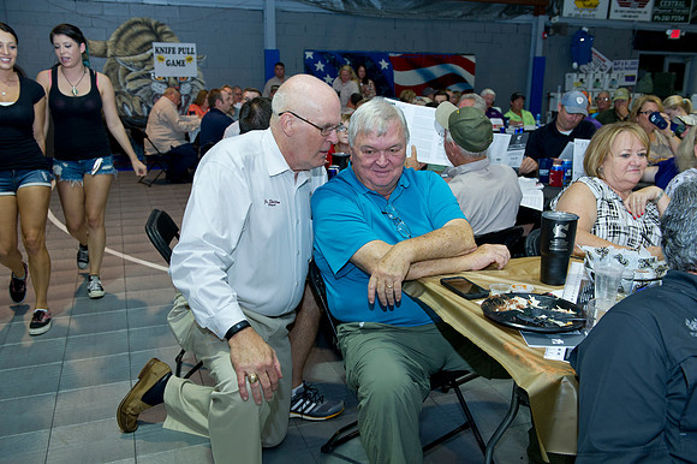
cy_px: 232
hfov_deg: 58.7
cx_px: 348
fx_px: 619
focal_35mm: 32
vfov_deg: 41.1
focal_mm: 32
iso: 1250
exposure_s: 1/160
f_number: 5
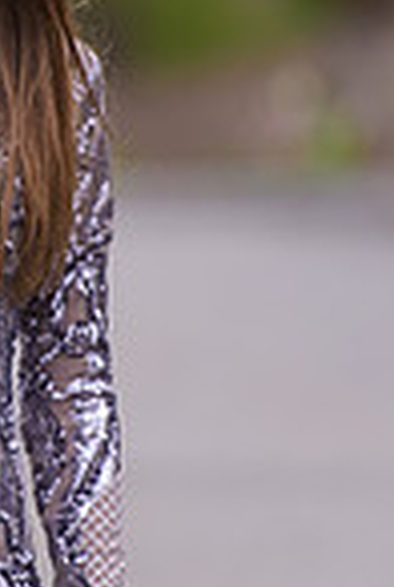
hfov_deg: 2.2
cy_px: 149
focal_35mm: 615
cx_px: -129
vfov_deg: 3.3
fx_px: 10048
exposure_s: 1/1000
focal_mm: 200
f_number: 3.2
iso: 400
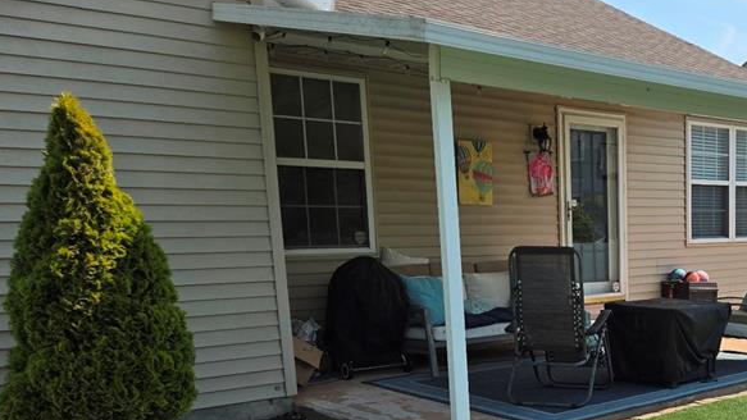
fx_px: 872
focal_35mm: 44
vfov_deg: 26.5
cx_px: 646
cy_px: 351
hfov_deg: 43.2
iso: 80
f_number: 1.8
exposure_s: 1/5699
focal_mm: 5.4
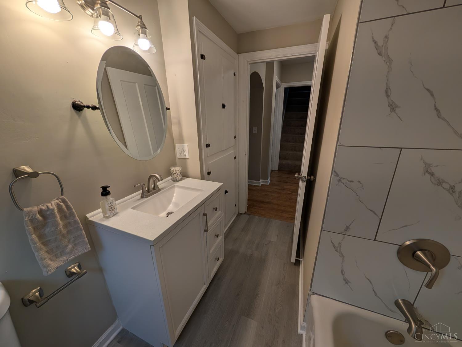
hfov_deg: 110.5
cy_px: 174
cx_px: 231
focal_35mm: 12
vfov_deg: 94.6
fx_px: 160
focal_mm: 2.02
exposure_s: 1/164
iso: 39
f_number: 1.7
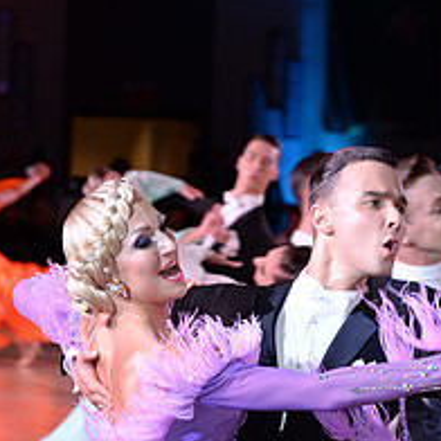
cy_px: 572
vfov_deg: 6.6
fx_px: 3805
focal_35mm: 264
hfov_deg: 6.6
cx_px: 285
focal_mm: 105
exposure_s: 1/250
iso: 2000
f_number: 5
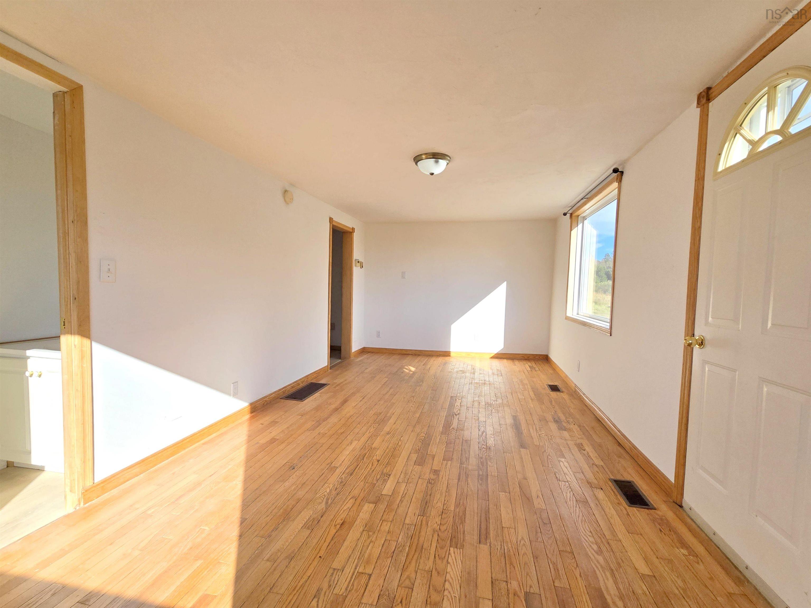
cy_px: 304
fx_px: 305
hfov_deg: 106.2
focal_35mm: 13
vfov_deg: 89.9
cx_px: 406
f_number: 2.2
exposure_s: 1/1013
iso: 50
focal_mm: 2.2
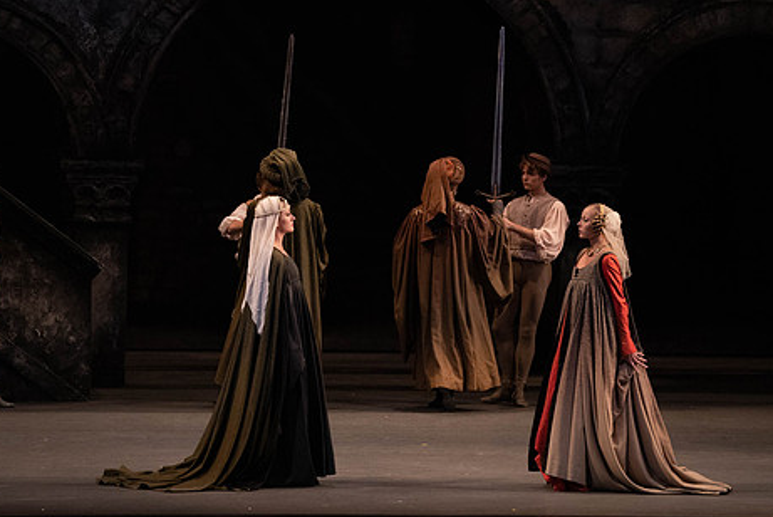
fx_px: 5887
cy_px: 216
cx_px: 394
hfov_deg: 7.5
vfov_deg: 5.0
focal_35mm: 274
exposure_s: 1/320
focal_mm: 218
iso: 6400
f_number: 7.1
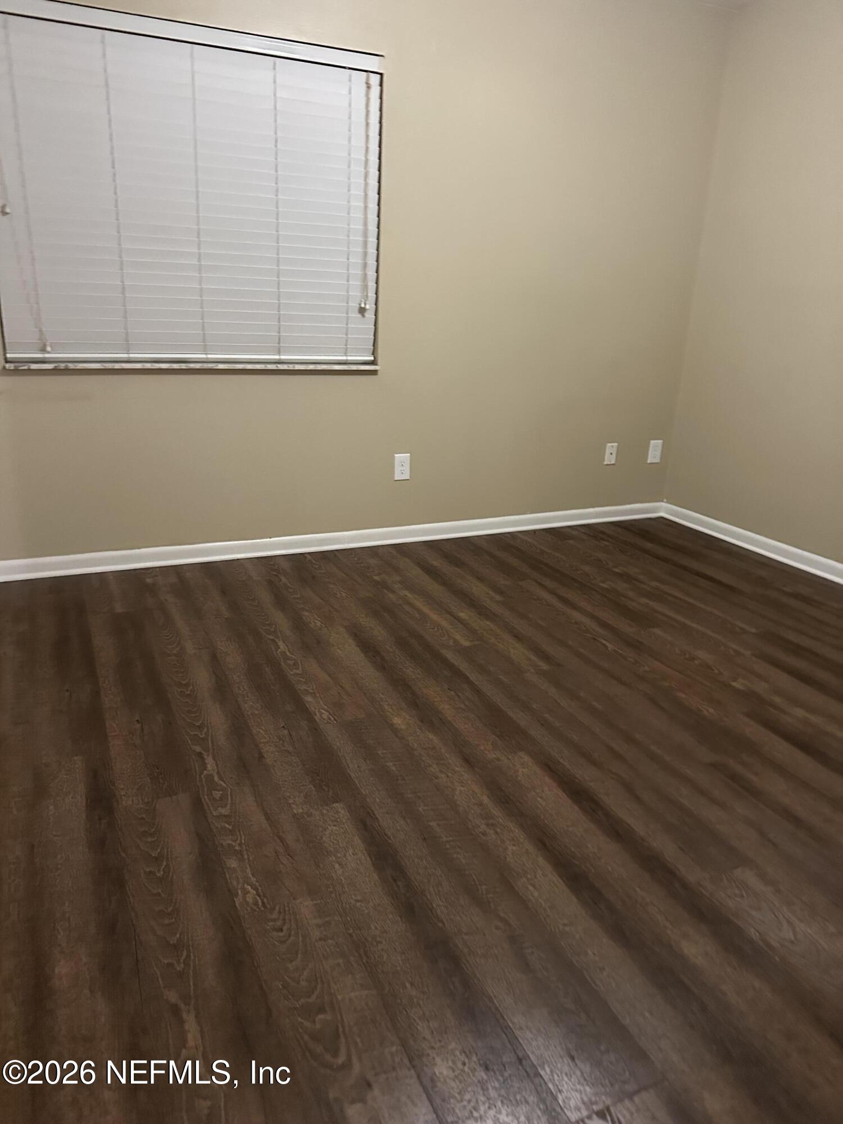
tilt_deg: -18.4
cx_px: 422
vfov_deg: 71.6
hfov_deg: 56.8
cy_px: 562
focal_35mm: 24
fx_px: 779
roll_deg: -2.8
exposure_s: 1/40
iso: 800
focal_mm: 6.86
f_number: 1.78
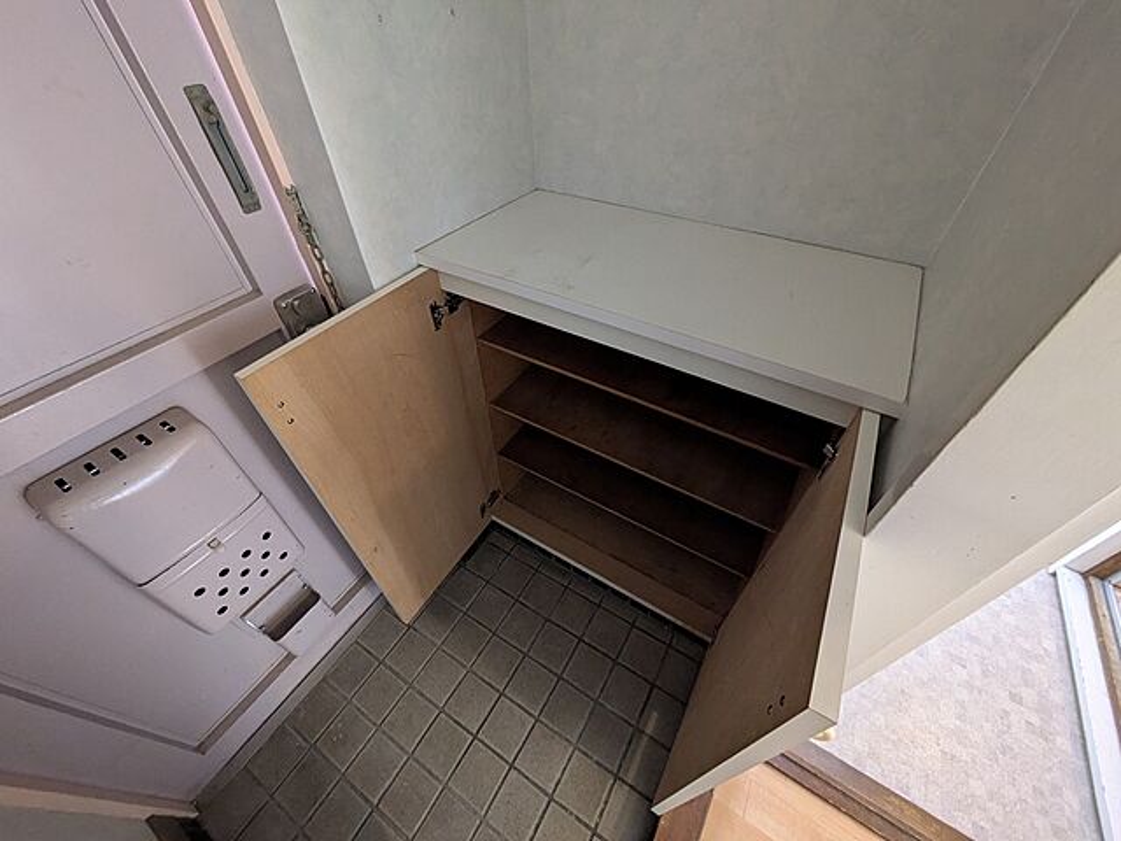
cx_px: 560
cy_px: 420
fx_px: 453
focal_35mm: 14
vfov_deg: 85.7
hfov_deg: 102.1
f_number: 2.2
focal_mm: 1.83
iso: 360
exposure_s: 1/24
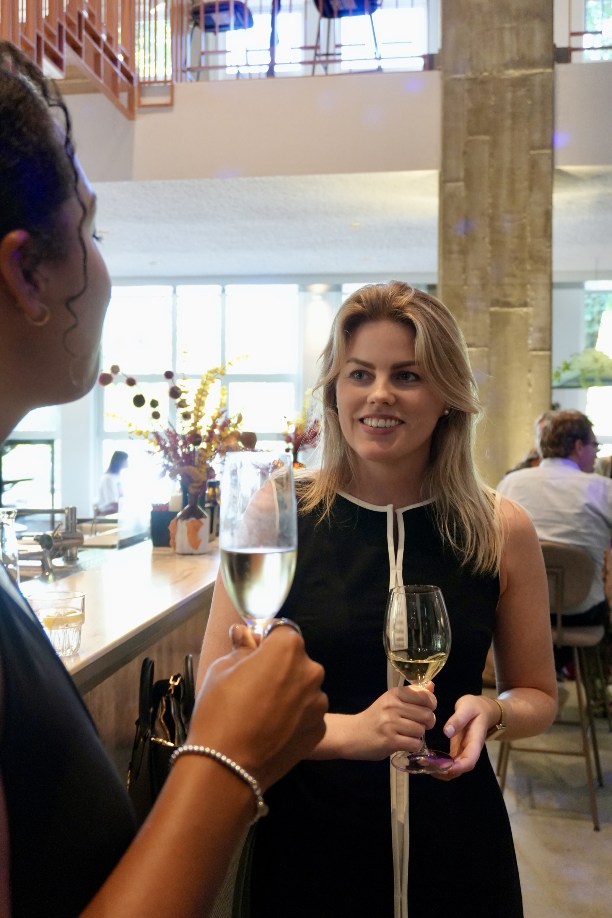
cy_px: 459
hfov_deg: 36.9
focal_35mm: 36
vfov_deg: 53.1
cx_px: 306
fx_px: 918
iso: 2500
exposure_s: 1/160
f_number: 4.5
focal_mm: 24
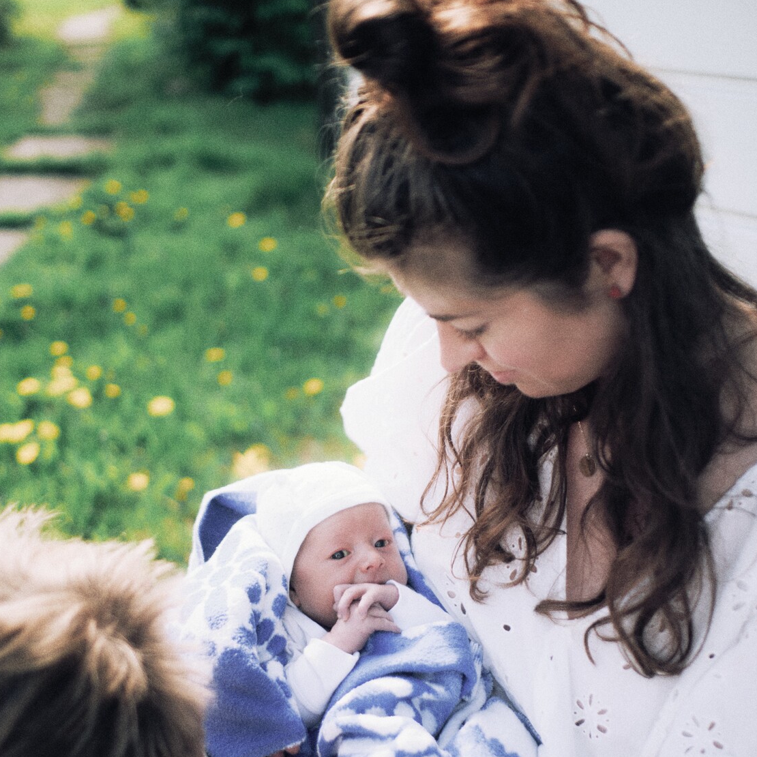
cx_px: 378
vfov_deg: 37.3
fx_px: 1113
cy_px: 475
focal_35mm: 45
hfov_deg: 37.6
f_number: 1.4
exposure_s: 1/1000
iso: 160
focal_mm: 23
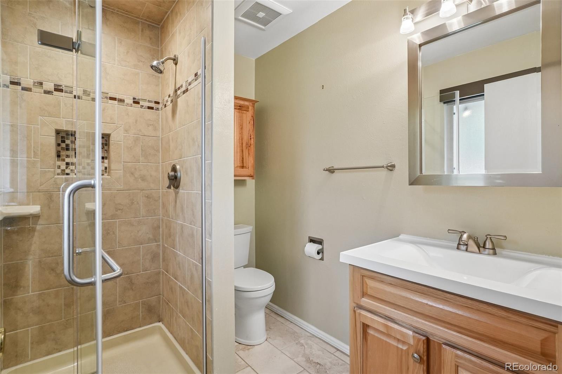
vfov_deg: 72.0
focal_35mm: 16
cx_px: 281
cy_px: 187
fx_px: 258
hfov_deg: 95.0
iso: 500
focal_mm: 11
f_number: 8
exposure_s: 1/20
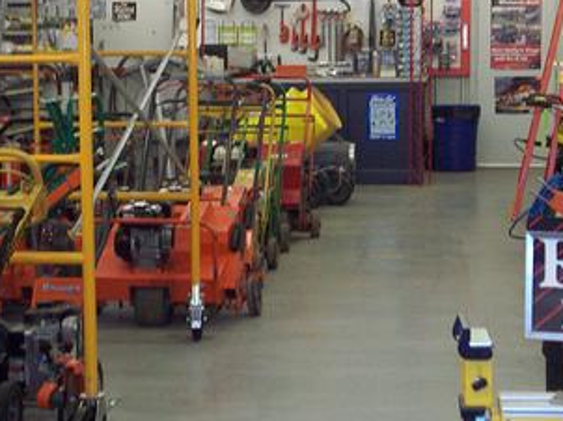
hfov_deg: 19.8
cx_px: 323
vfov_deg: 14.9
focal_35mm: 99
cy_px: 138
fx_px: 1609
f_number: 3.8
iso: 160
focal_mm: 10.7
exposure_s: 1/63.7
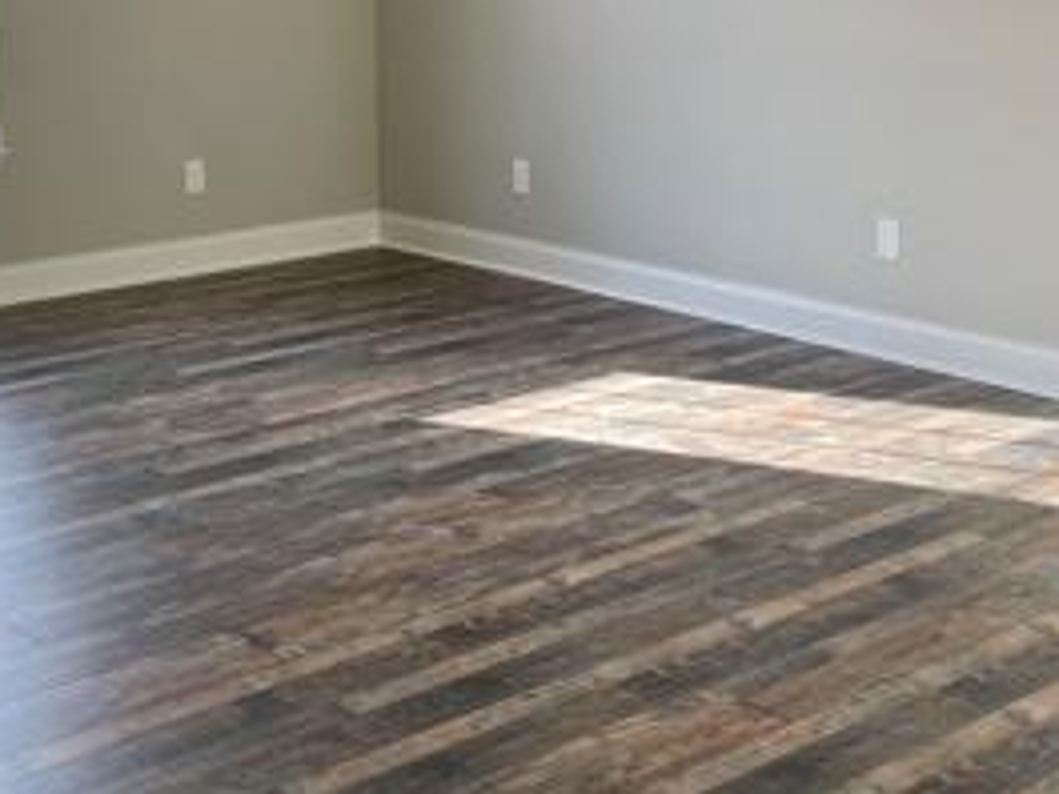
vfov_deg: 23.0
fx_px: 1927
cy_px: 188
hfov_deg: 30.7
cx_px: 465
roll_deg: +0.5
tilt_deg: -8.6
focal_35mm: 63
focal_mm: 4.2
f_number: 1.6
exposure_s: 1/120
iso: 40
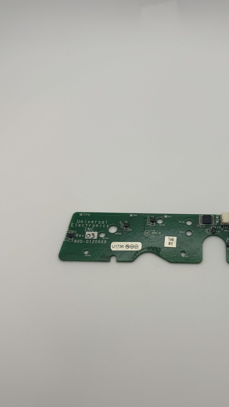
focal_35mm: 32
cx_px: 173
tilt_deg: -65.8
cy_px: 245
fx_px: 345
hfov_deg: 35.8
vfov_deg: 60.5
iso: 80
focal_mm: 6.76
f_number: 1.78
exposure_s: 1/1026
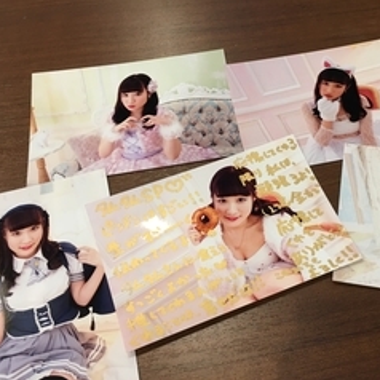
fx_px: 534
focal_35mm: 43
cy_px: 188
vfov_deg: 39.2
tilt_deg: -59.1
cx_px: 252
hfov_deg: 38.7
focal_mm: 4.15
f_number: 2.2
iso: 100
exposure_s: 1/33
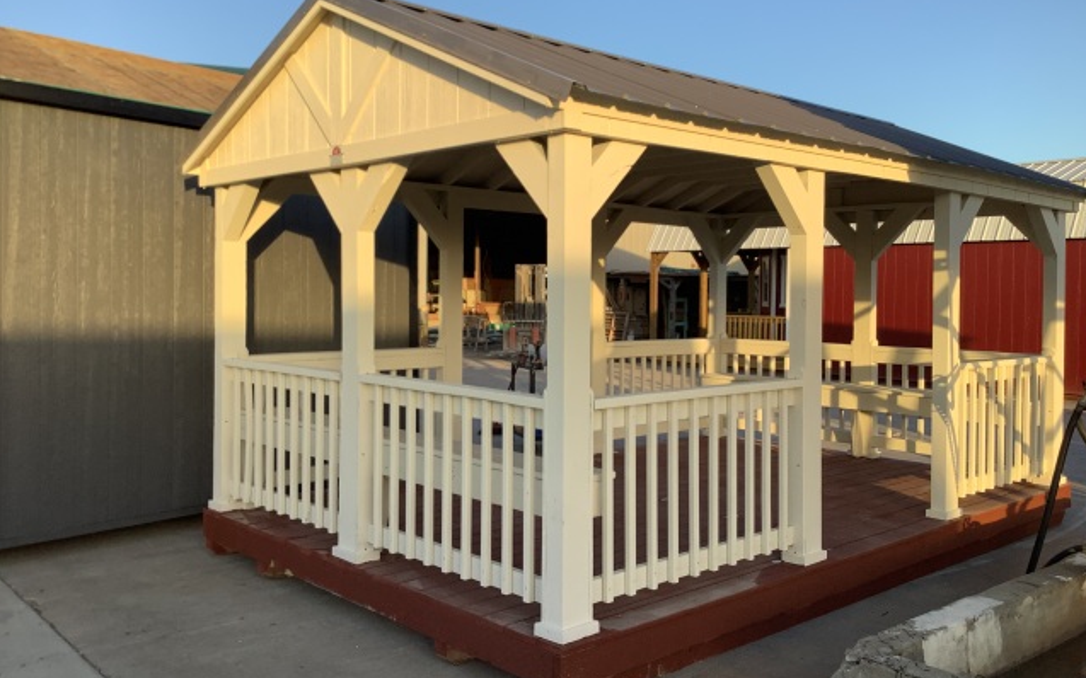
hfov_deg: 58.1
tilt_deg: -0.8
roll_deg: +0.0
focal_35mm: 33
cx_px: 544
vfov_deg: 38.3
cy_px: 303
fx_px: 977
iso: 25
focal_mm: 3.3
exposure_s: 1/431
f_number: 2.4
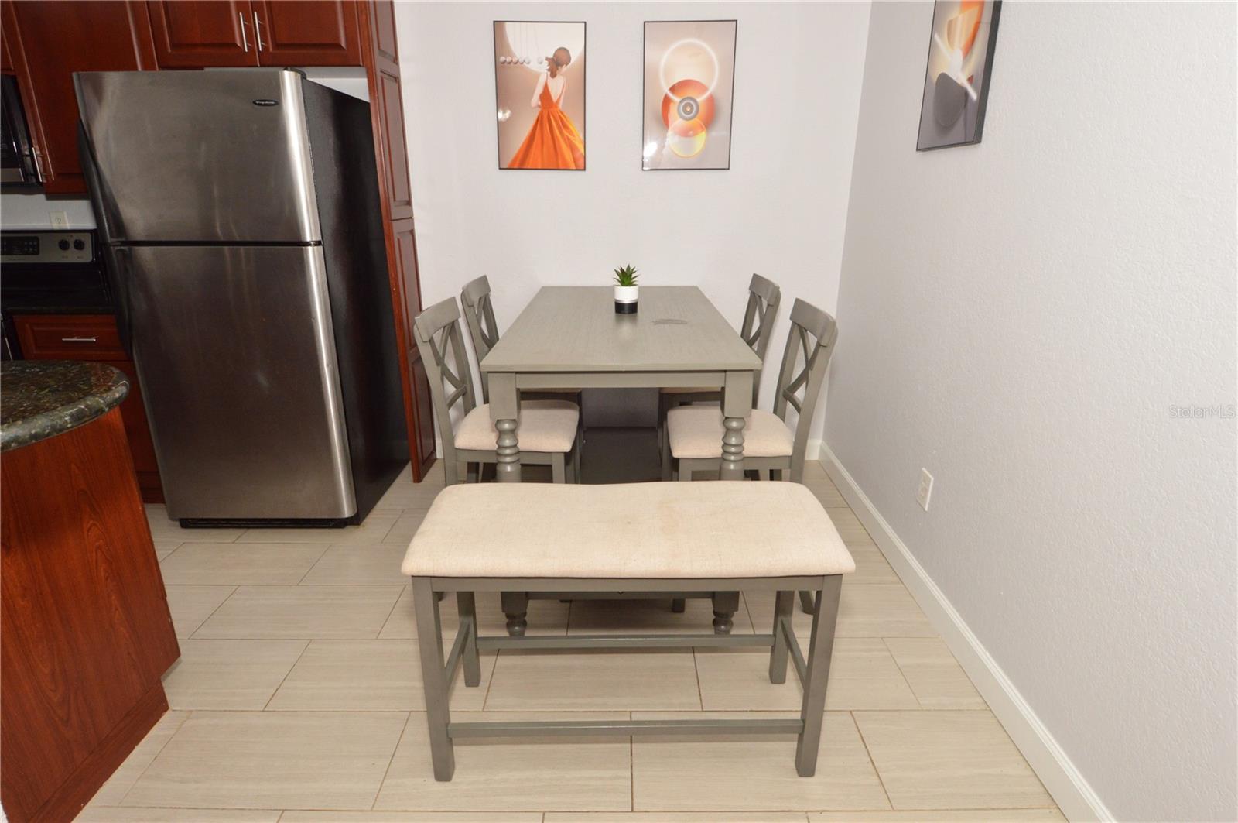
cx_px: 619
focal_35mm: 18
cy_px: 412
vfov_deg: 67.3
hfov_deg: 90.1
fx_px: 618
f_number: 10
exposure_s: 1/60
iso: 800
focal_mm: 12
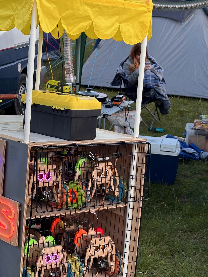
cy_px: 137
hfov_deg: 18.5
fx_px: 633
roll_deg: +2.5
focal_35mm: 79
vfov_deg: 24.7
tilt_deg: -11.3
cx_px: 47
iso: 50
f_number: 1.78
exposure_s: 1/125
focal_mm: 6.86
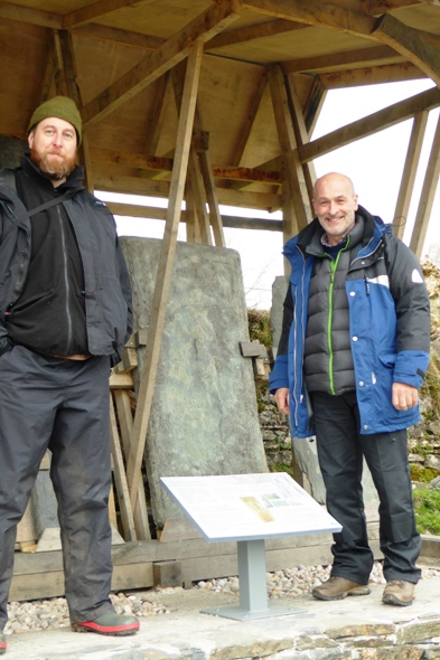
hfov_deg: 24.6
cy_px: 334
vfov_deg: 36.3
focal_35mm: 55
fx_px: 1009
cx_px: 209
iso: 100
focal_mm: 6.7
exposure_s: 1/80
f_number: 3.7
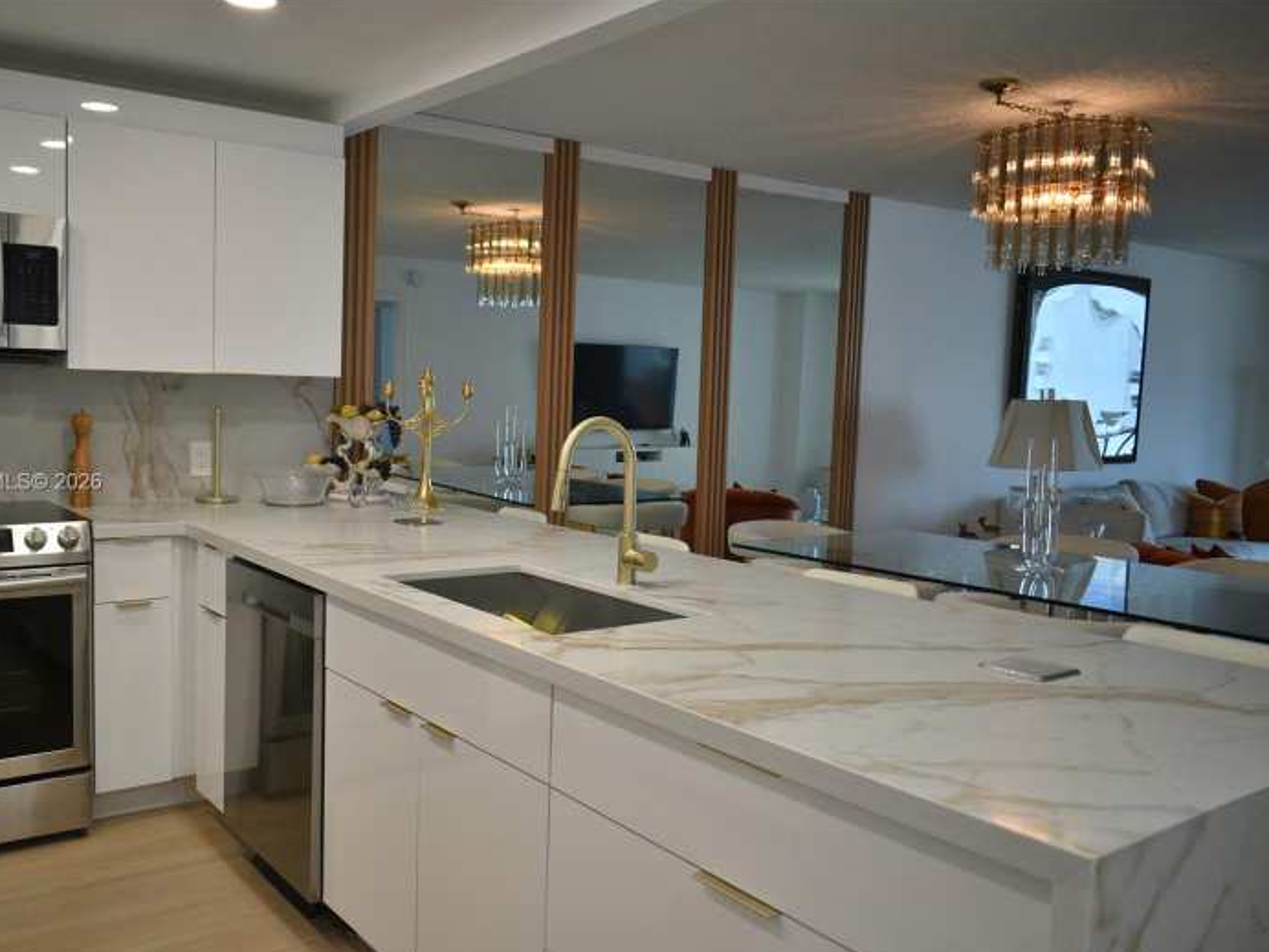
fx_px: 1100
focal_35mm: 30
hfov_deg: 59.7
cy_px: 483
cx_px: 550
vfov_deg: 46.8
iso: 500
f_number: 3.5
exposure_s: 1/250
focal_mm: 18
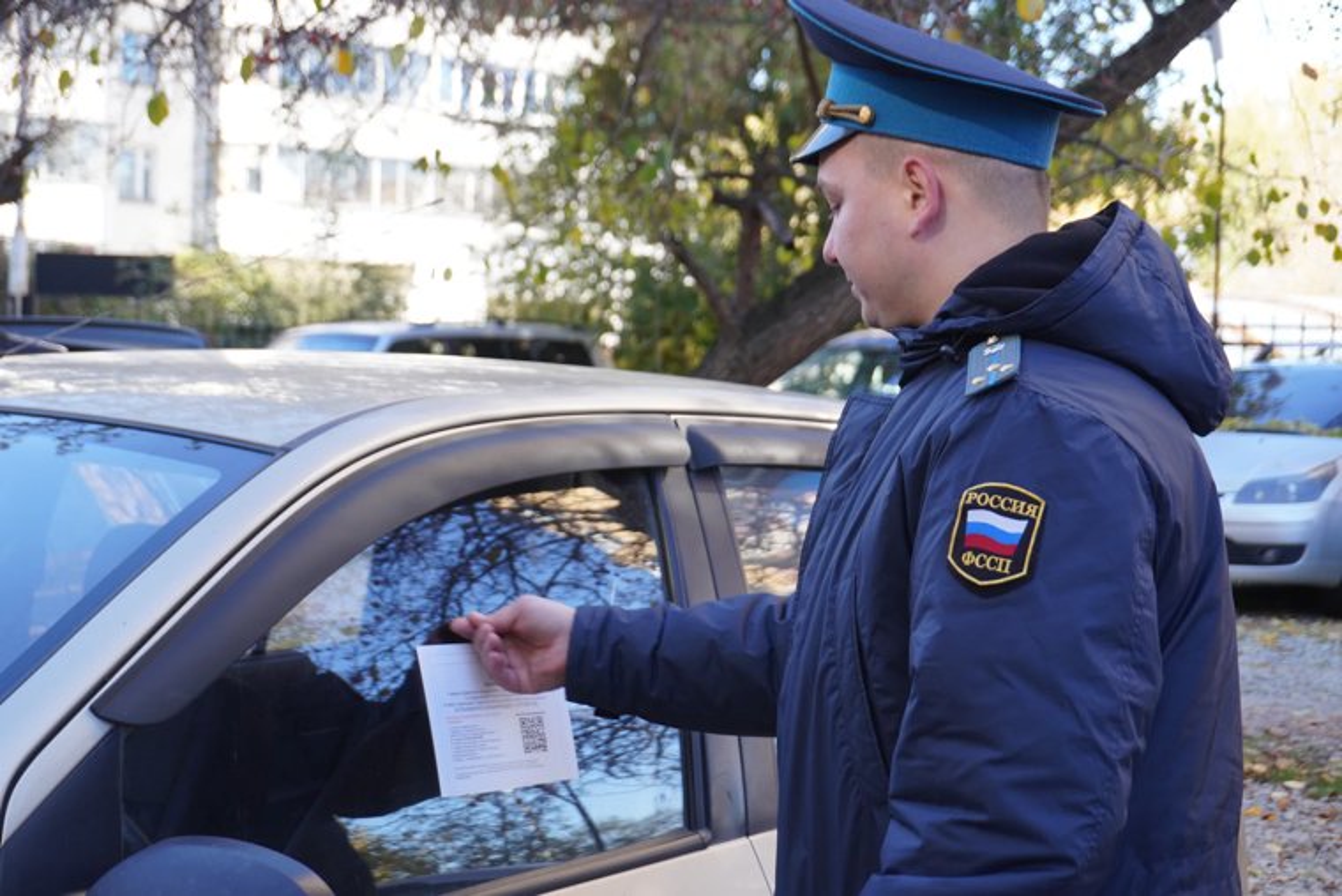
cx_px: 671
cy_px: 448
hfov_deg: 31.2
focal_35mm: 64
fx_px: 2405
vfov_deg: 21.1
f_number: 5.6
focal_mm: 43
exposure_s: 1/80
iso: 160
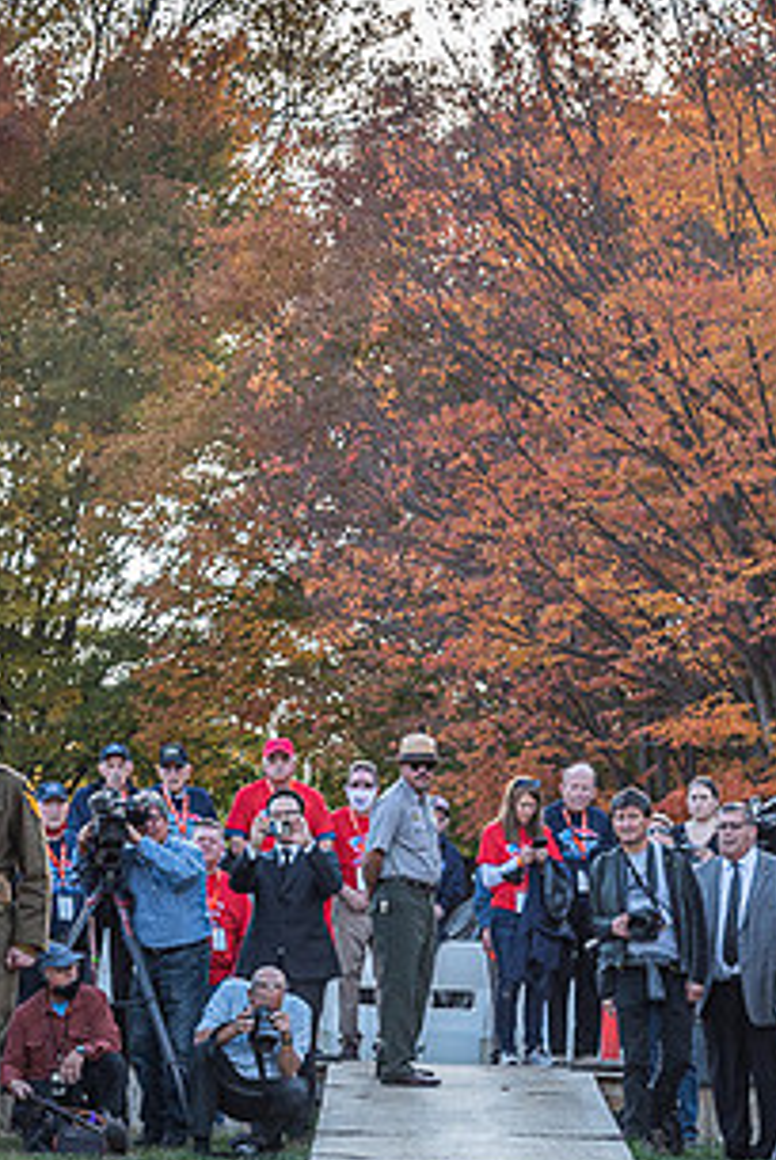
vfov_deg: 15.6
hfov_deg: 10.3
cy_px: 736
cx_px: -161
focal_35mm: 131
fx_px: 4226
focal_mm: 52
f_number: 8
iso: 500
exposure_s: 1/250
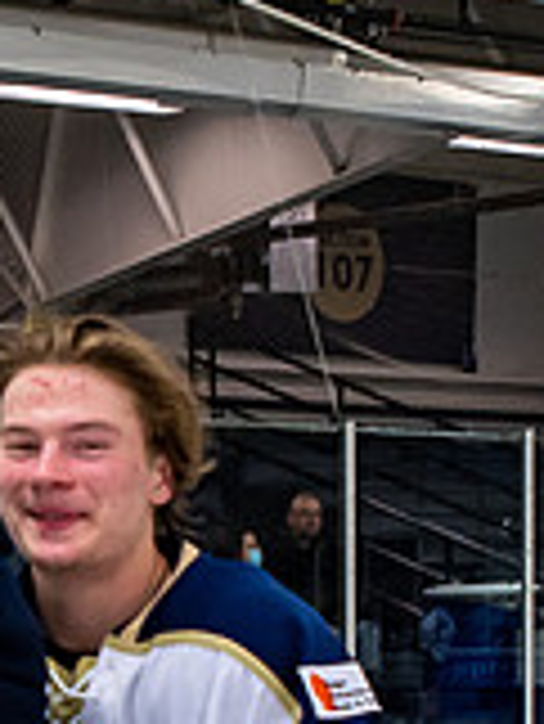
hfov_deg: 8.7
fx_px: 3557
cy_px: 823
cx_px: -22
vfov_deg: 11.4
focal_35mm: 170
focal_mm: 24
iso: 400
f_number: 4.5
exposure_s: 1/250
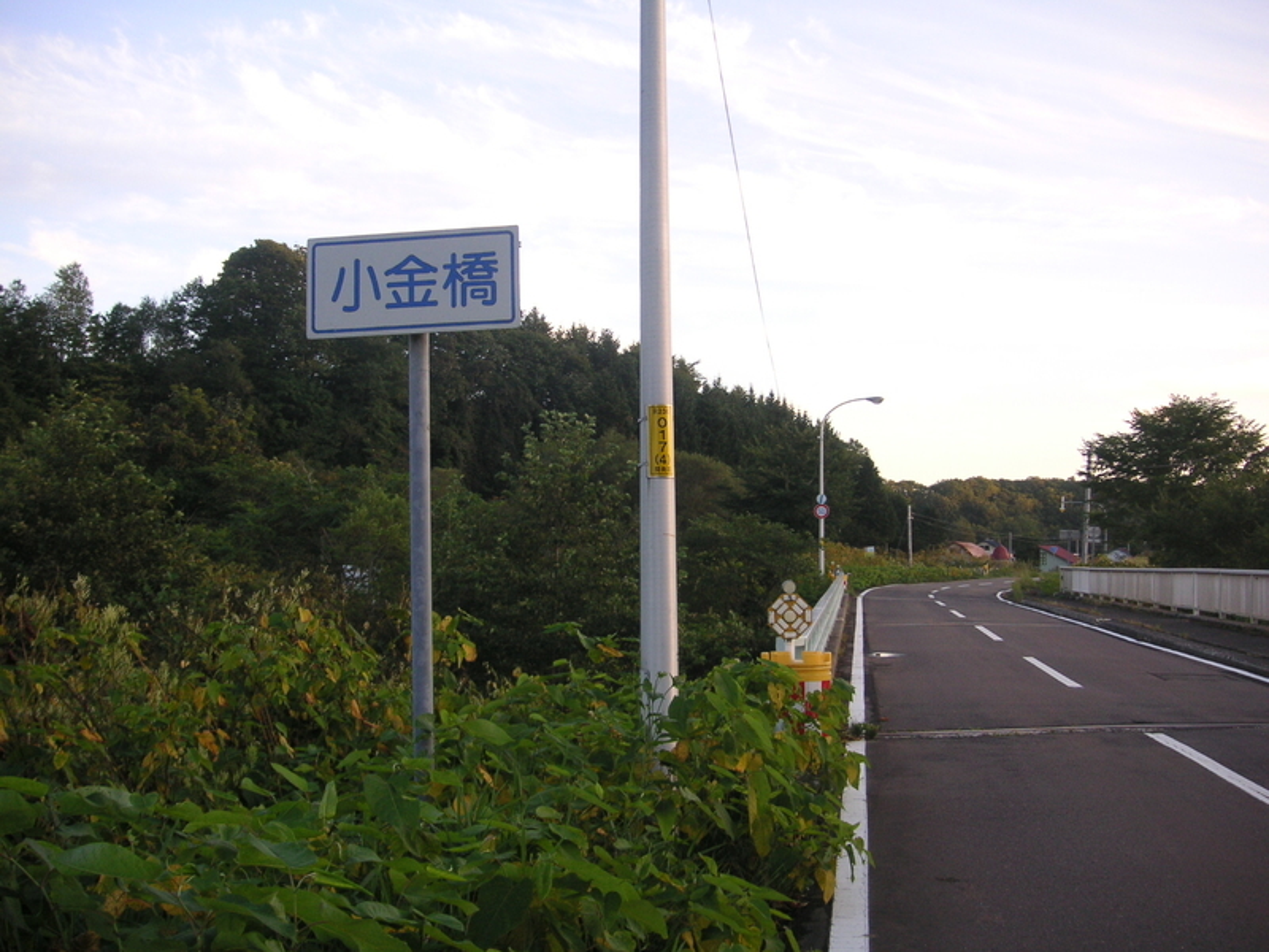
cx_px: 634
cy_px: 476
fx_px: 1356
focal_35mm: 37
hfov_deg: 50.1
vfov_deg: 38.7
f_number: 2.8
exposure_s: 1/90
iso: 50
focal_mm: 6.1
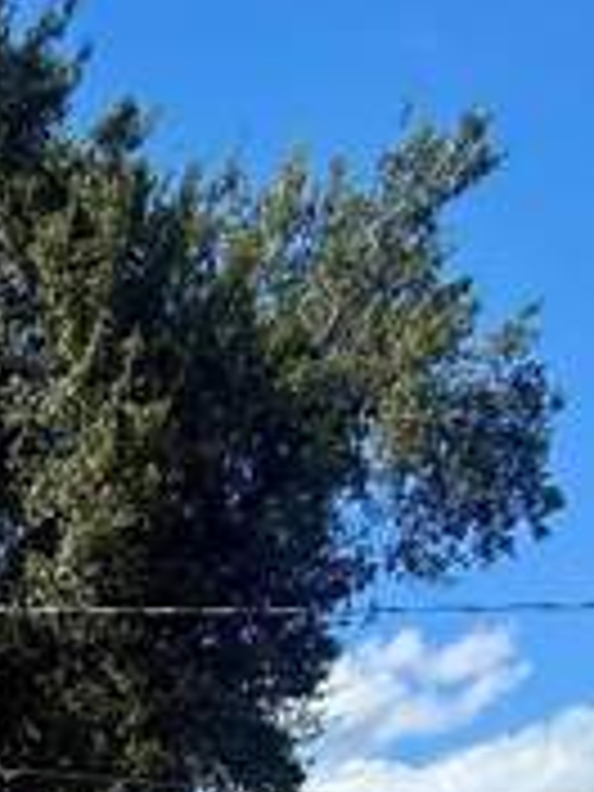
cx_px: -176
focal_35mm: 51
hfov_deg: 24.8
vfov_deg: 24.7
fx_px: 1167
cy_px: 1292
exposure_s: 1/1001
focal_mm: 2.22
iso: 50
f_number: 2.2
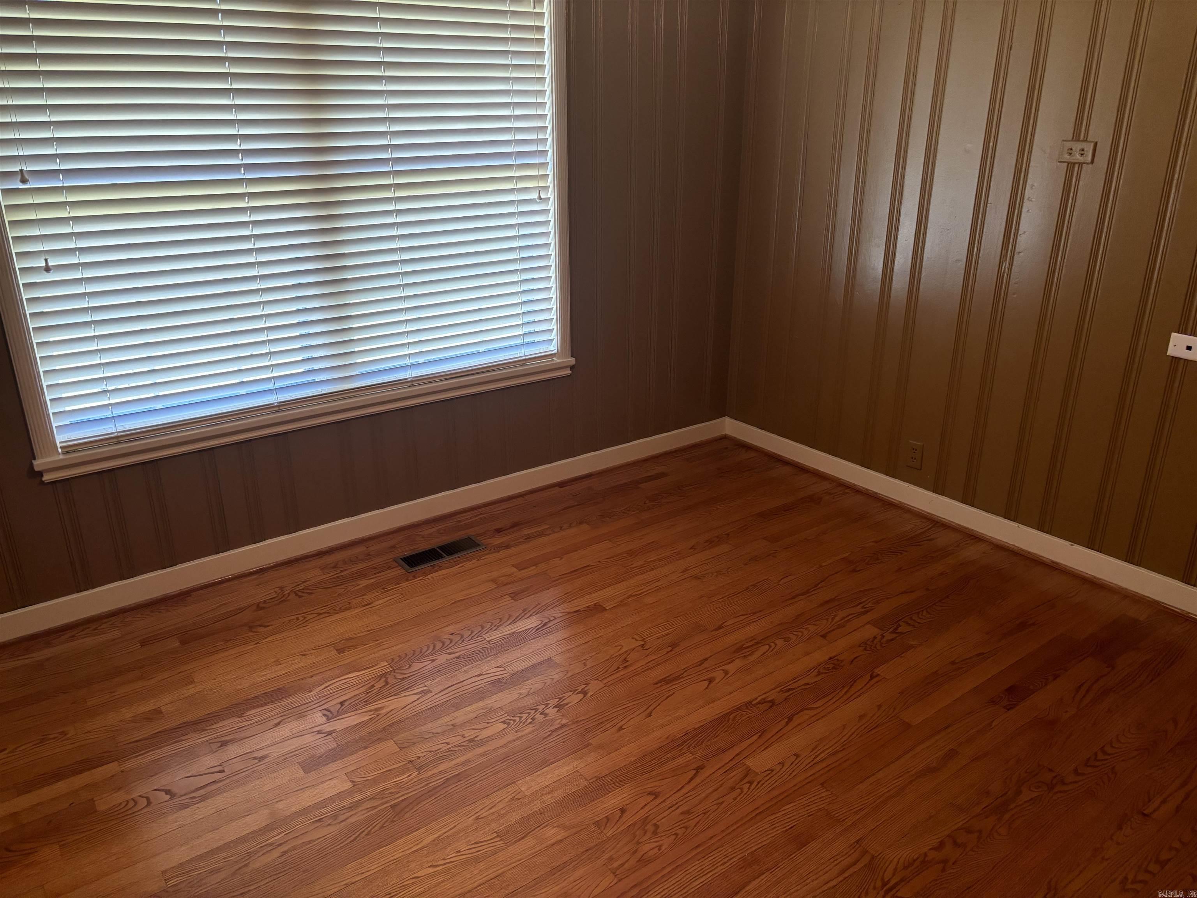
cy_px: 449
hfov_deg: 67.3
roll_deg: -0.3
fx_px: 899
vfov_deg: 53.1
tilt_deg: -20.6
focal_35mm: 26
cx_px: 598
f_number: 1.6
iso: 200
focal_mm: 5.96
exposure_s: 1/60
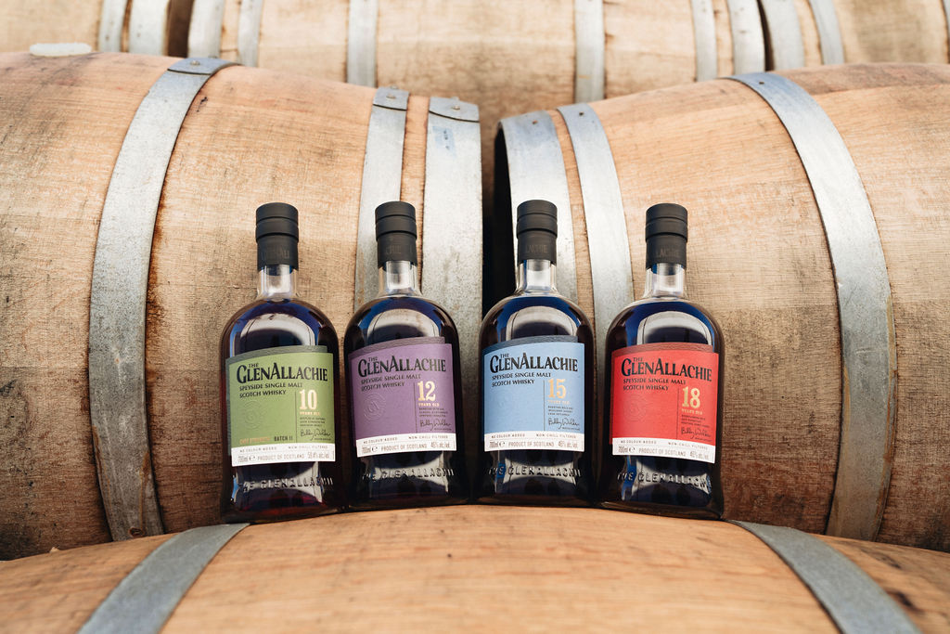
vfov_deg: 48.2
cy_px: 284
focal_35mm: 27
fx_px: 708
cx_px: 475
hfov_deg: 67.7
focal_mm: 24
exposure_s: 1/320
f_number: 3.5
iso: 160
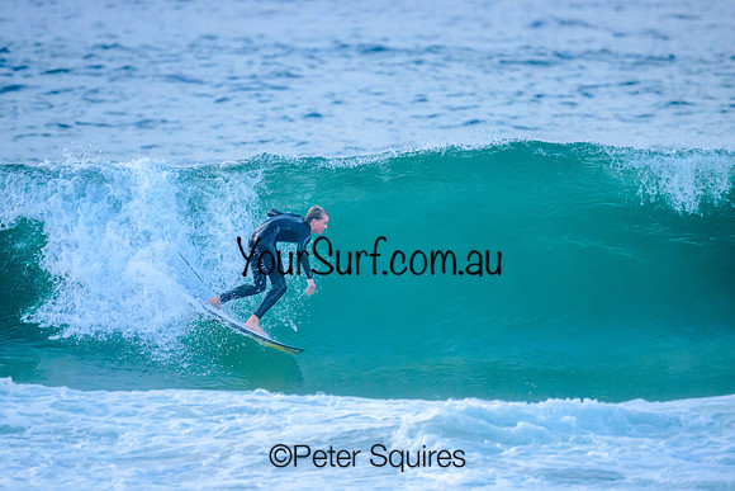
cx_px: 368
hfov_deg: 2.6
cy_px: 246
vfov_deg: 1.7
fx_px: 16336
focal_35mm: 800
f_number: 6.3
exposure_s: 1/2000
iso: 4000
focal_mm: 800
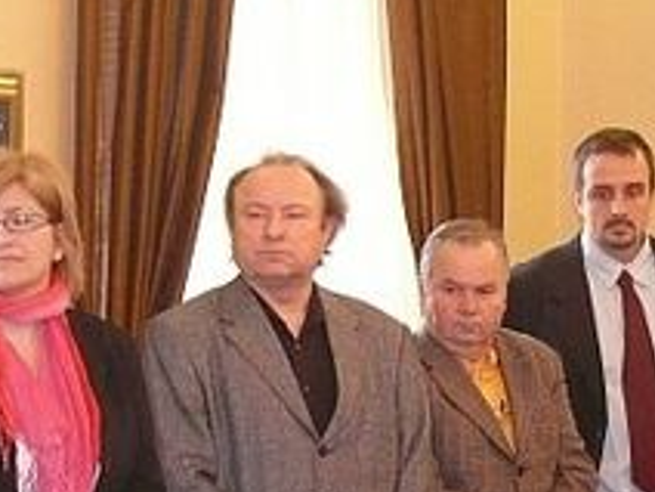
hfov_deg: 14.5
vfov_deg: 10.9
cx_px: 358
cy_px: 381
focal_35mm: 136
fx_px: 2573
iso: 400
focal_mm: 11.1
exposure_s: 1/30
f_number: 3.2
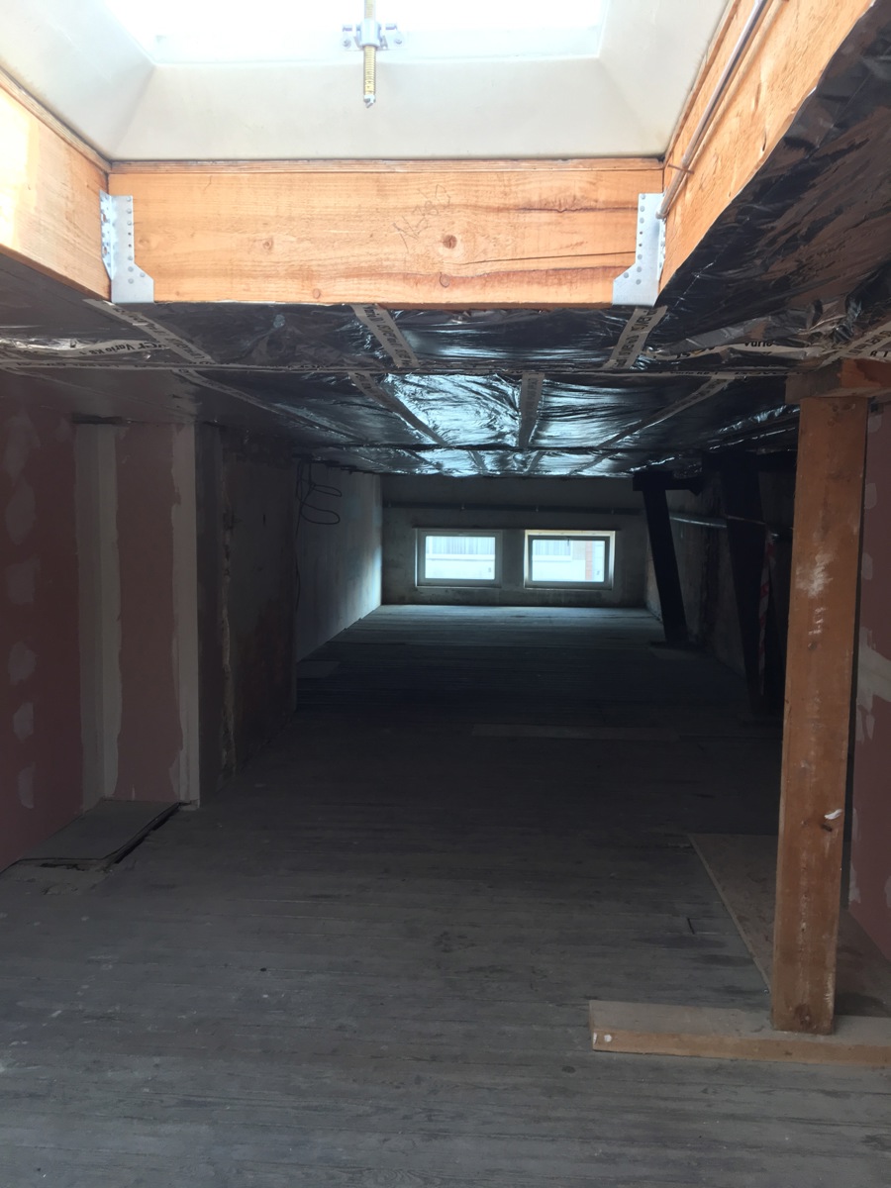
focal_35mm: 29
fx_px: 995
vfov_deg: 61.7
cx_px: 446
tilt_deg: -5.4
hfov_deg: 48.2
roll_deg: -0.6
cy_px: 594
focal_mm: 4.15
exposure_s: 1/100
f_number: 2.2
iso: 40
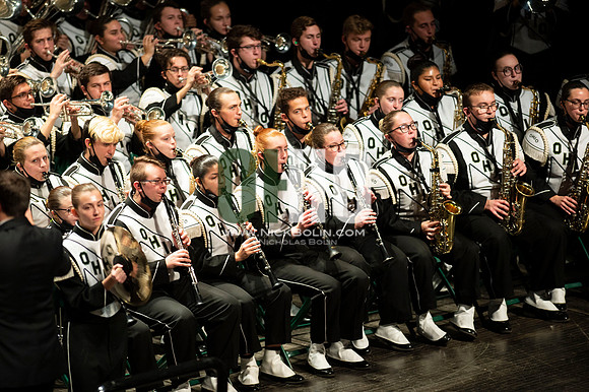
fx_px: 4905
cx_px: 294
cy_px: 196
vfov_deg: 4.6
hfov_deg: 6.9
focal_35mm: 300
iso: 3200
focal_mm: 300
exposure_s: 1/500
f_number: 2.8
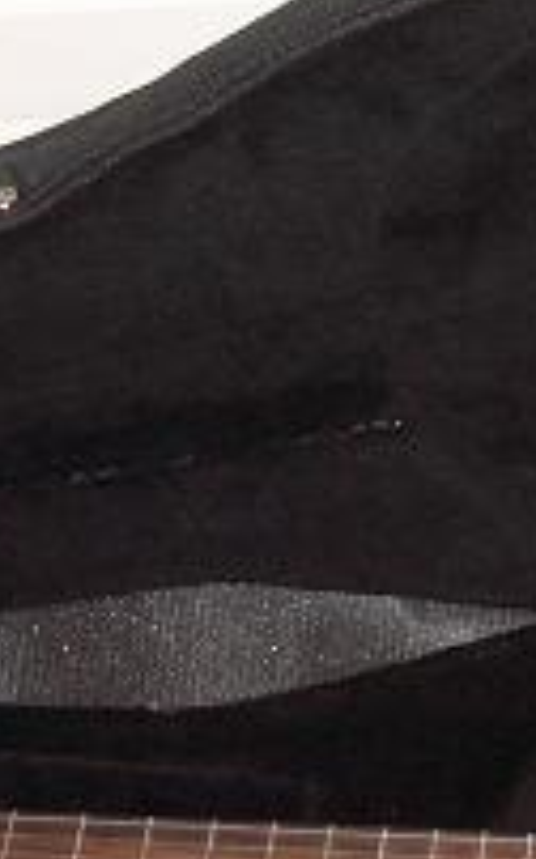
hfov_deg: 8.7
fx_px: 3487
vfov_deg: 14.0
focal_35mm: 149
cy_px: 708
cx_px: 536
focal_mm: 6.8
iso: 100
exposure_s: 1/60
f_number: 2.8
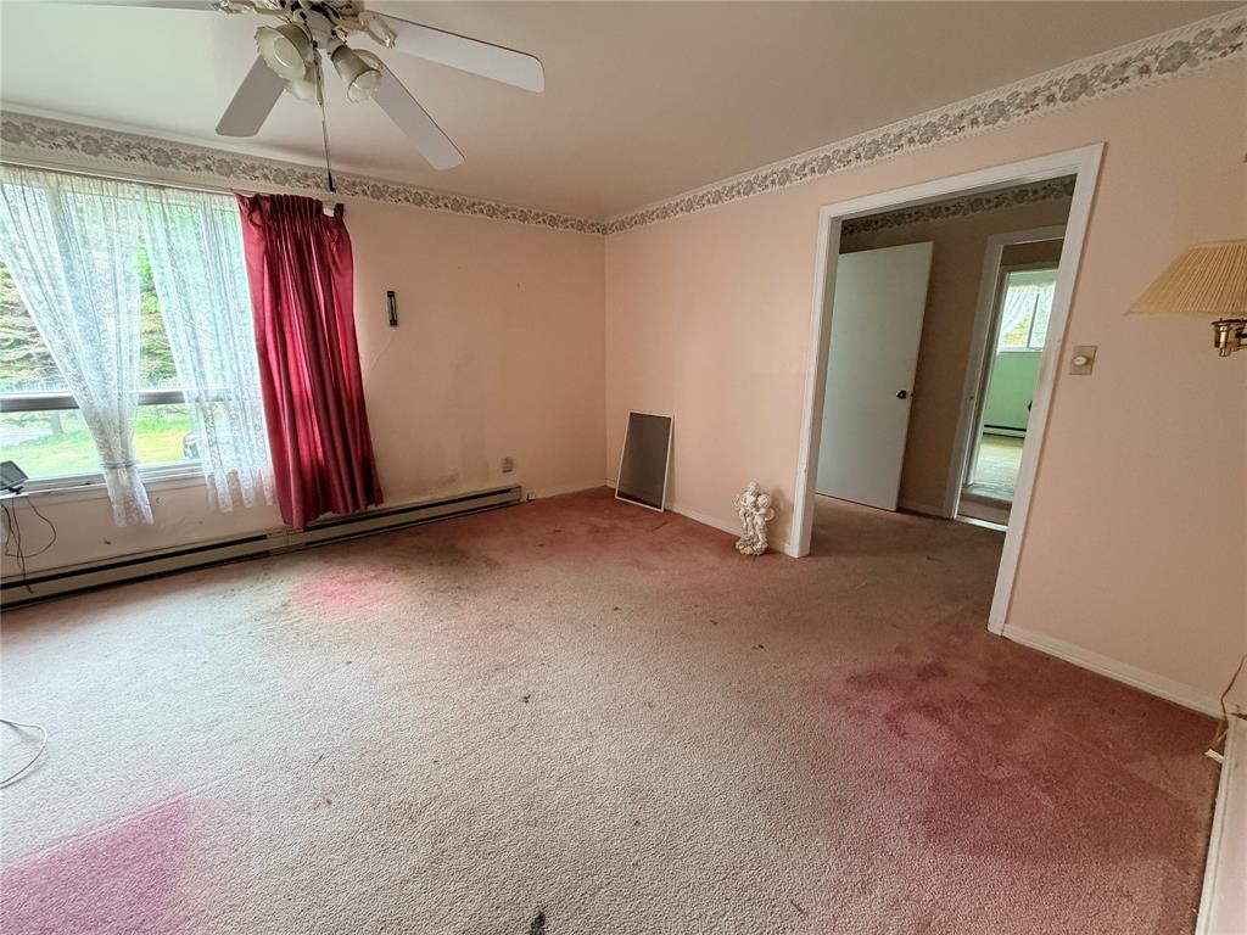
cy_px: 468
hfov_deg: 102.1
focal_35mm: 14
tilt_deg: -14.3
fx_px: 504
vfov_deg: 85.7
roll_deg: +0.9
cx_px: 624
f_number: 2.2
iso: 320
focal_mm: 2.22
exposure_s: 1/67
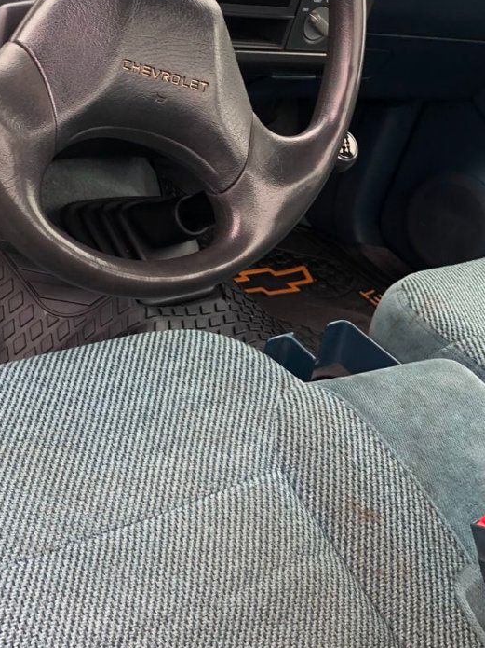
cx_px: 158
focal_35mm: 55
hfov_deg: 26.4
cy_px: 161
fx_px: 1028
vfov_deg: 34.2
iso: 50
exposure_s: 1/120
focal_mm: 4
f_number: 1.8
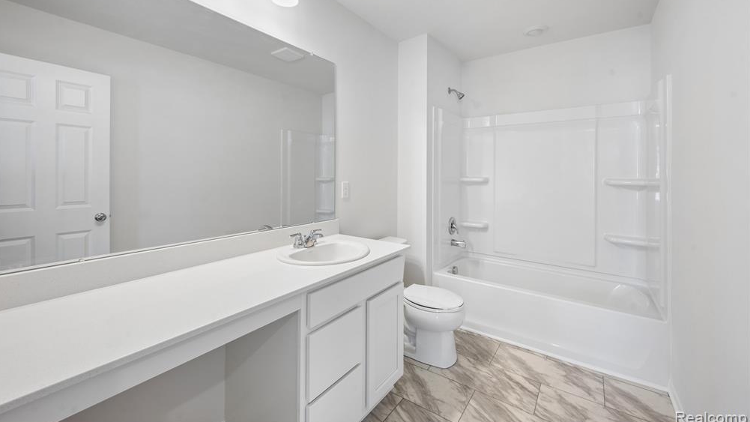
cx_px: 367
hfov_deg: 103.0
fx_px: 298
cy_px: 174
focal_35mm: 15
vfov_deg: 70.0
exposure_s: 1.3
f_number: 9
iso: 64
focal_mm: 14
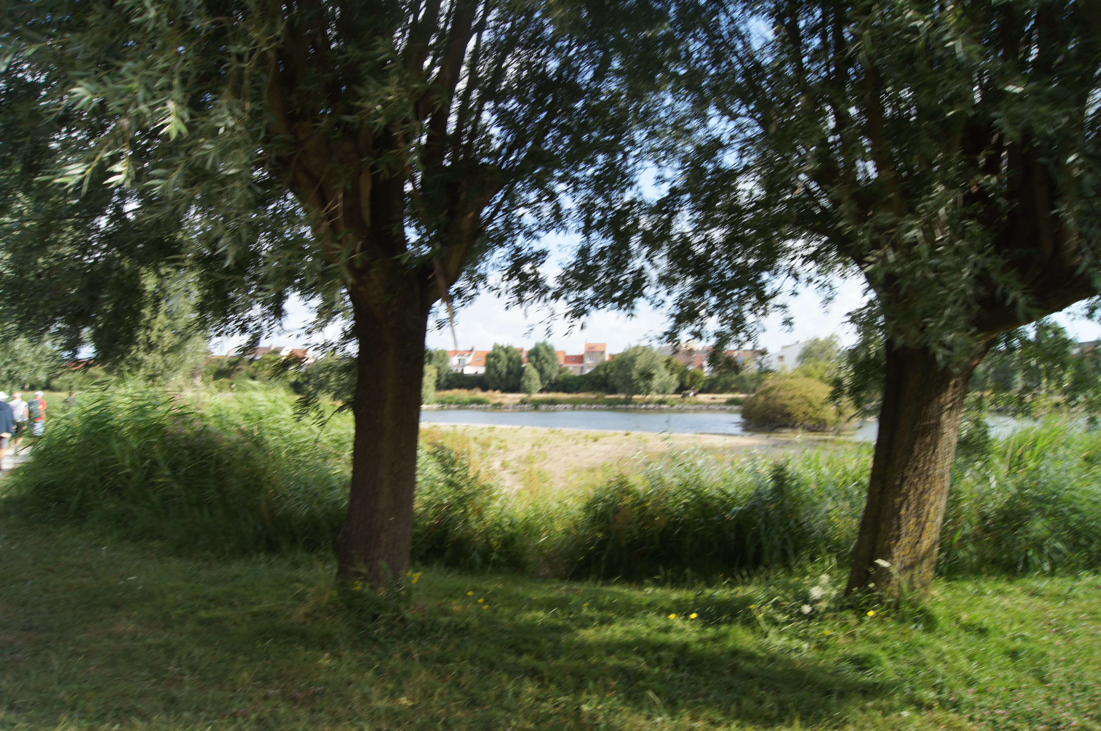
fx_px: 825
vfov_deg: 47.8
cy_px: 366
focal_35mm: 27
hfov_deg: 67.4
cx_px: 550
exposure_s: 1/125
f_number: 7.1
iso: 100
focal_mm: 18
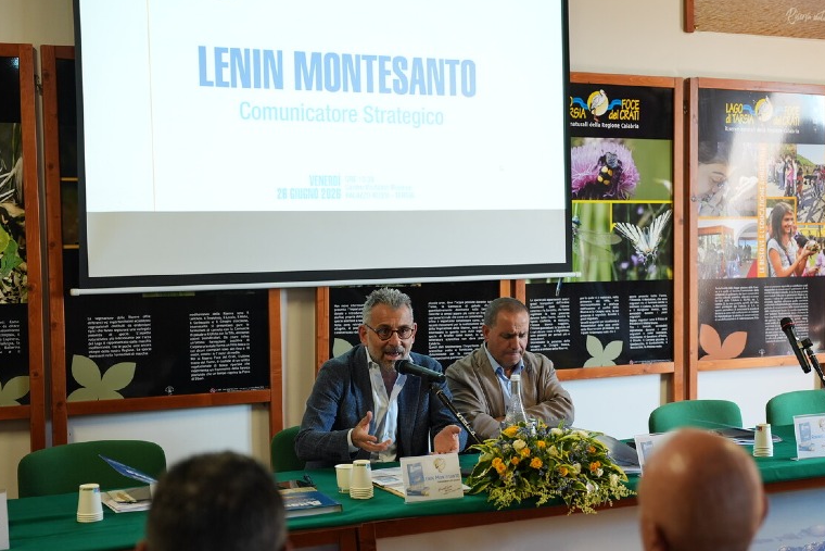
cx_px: 621
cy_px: 290
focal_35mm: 61
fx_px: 1408
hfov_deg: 32.0
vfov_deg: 22.1
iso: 640
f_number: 2.2
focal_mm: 38.9
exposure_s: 1/200
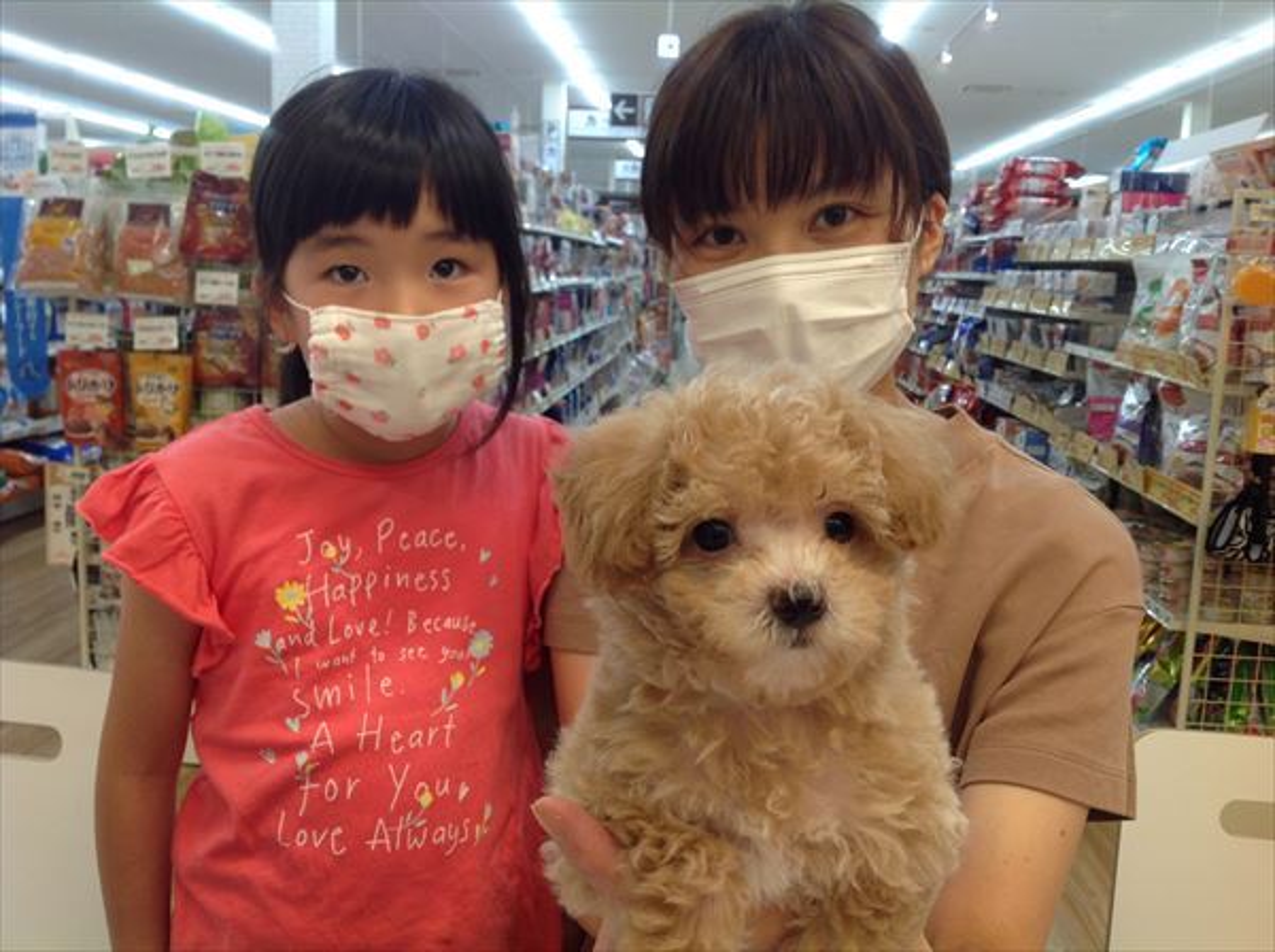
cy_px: 476
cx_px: 638
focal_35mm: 35
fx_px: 1287
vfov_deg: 40.6
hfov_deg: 52.7
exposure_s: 1/40
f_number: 2.4
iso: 64
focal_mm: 4.28
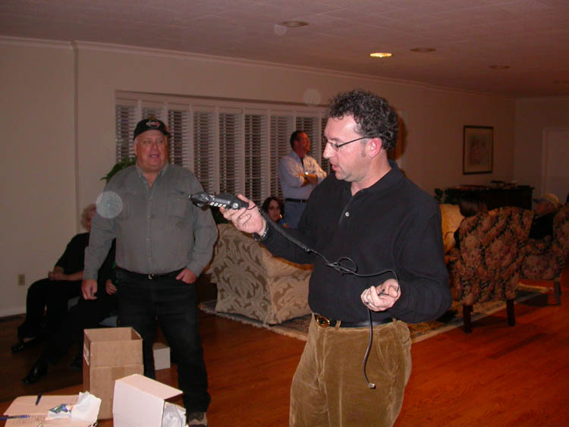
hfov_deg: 49.0
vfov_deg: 37.7
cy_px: 214
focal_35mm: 38
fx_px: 625
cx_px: 284
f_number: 2.6
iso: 200
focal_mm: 7.85
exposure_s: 1/60
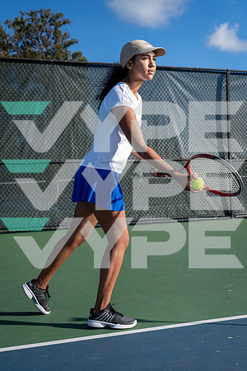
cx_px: 124
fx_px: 515
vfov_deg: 39.6
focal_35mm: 50
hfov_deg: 27.0
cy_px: 186
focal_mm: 50
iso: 100
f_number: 8
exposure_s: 1/250
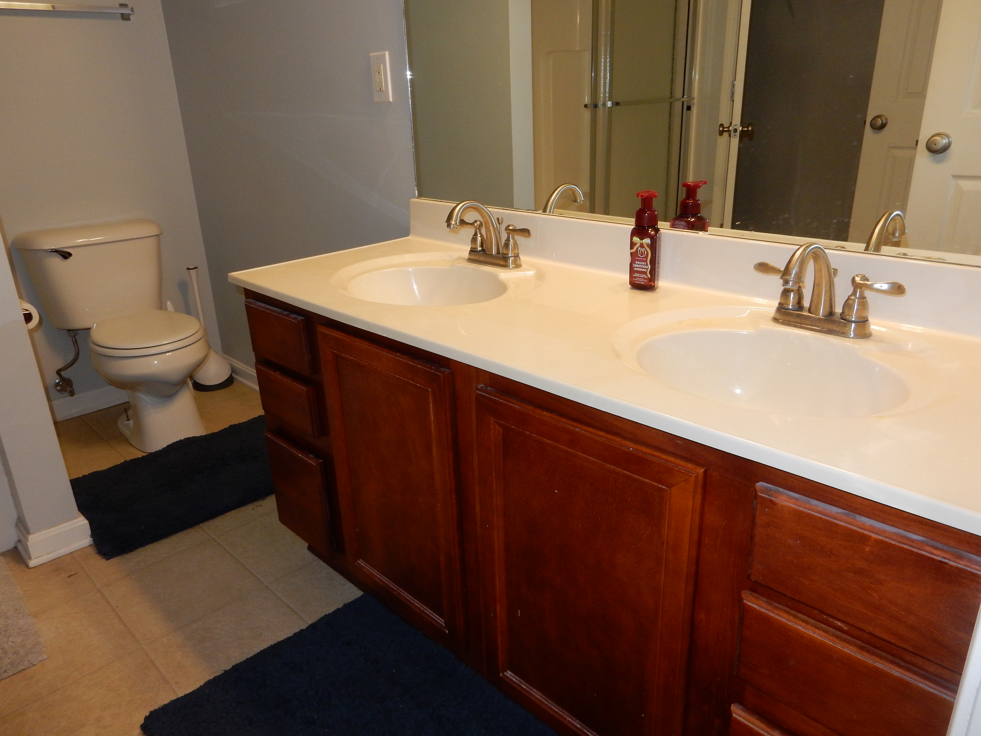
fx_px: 708
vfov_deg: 54.9
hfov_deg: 69.4
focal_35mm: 25
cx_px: 490
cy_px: 368
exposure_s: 1/30
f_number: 3.7
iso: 200
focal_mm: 4.5
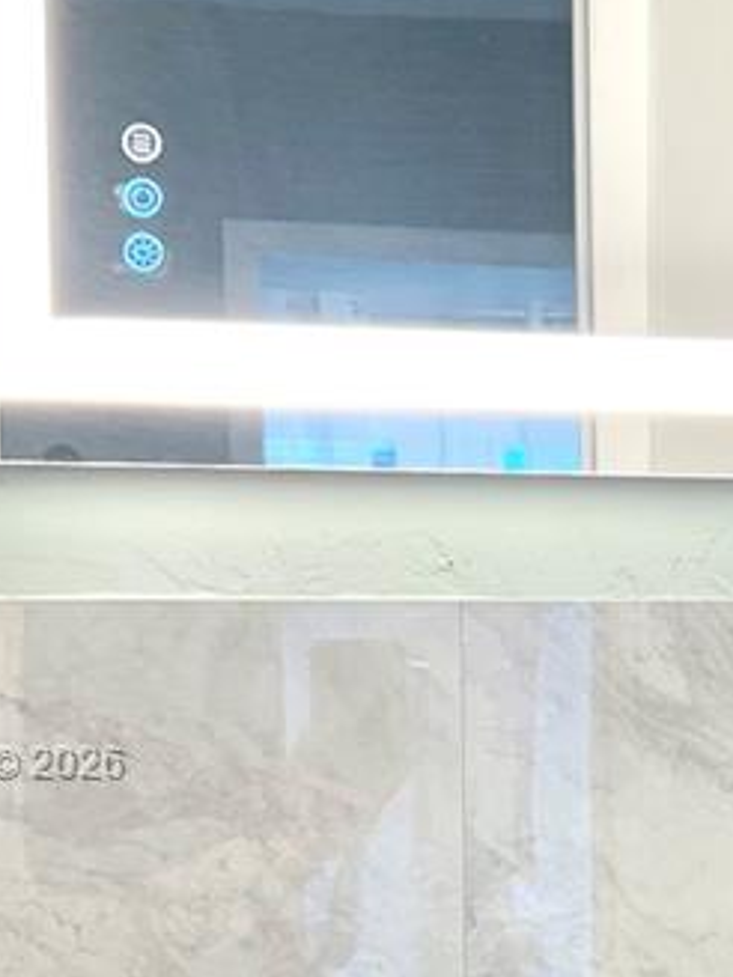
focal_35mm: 95
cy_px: 766
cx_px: 912
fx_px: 2682
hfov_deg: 15.0
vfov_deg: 20.4
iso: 80
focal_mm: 5.7
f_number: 1.5
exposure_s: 1/120
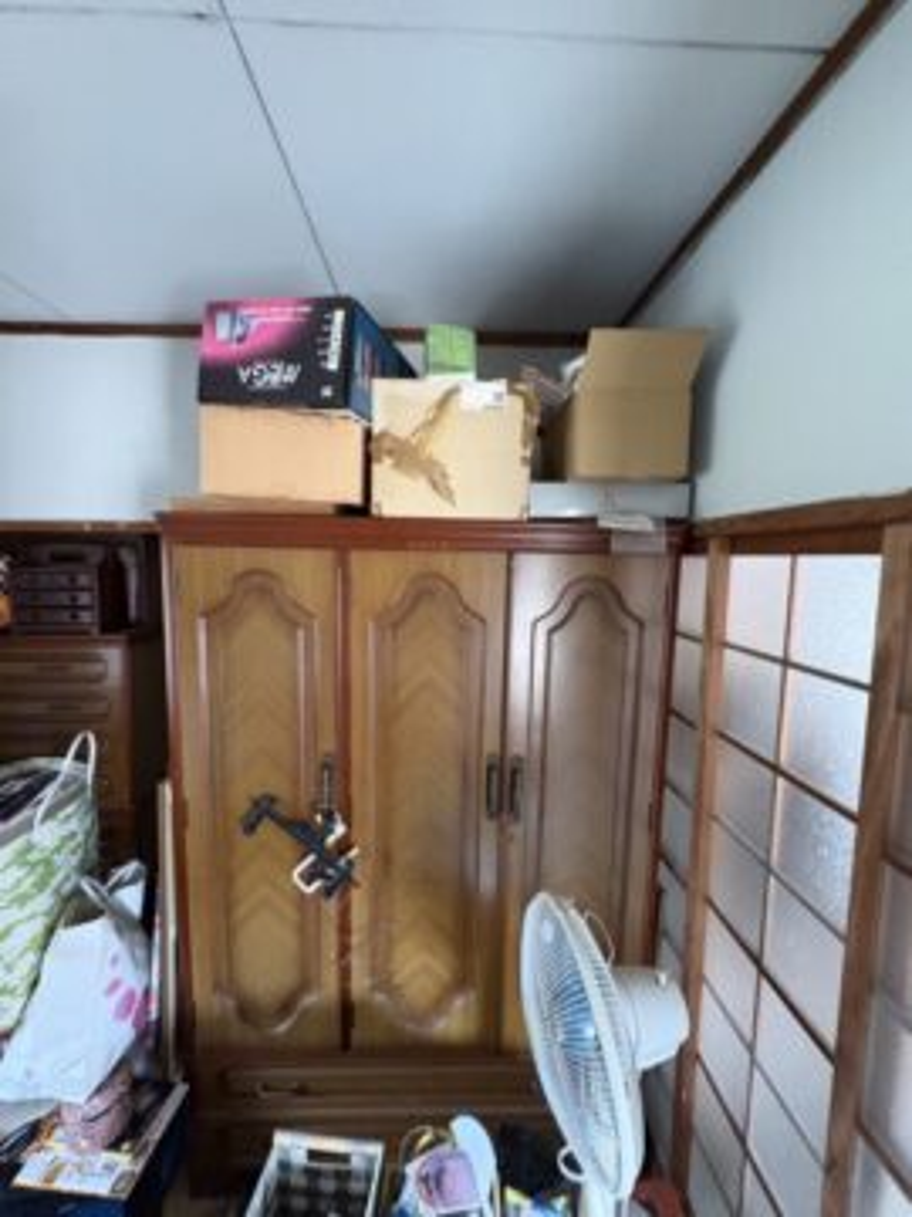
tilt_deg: -5.7
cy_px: 608
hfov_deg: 85.7
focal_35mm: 14
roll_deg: -0.9
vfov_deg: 102.1
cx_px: 456
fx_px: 492
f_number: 2.2
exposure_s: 1/60
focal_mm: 2.22
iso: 800
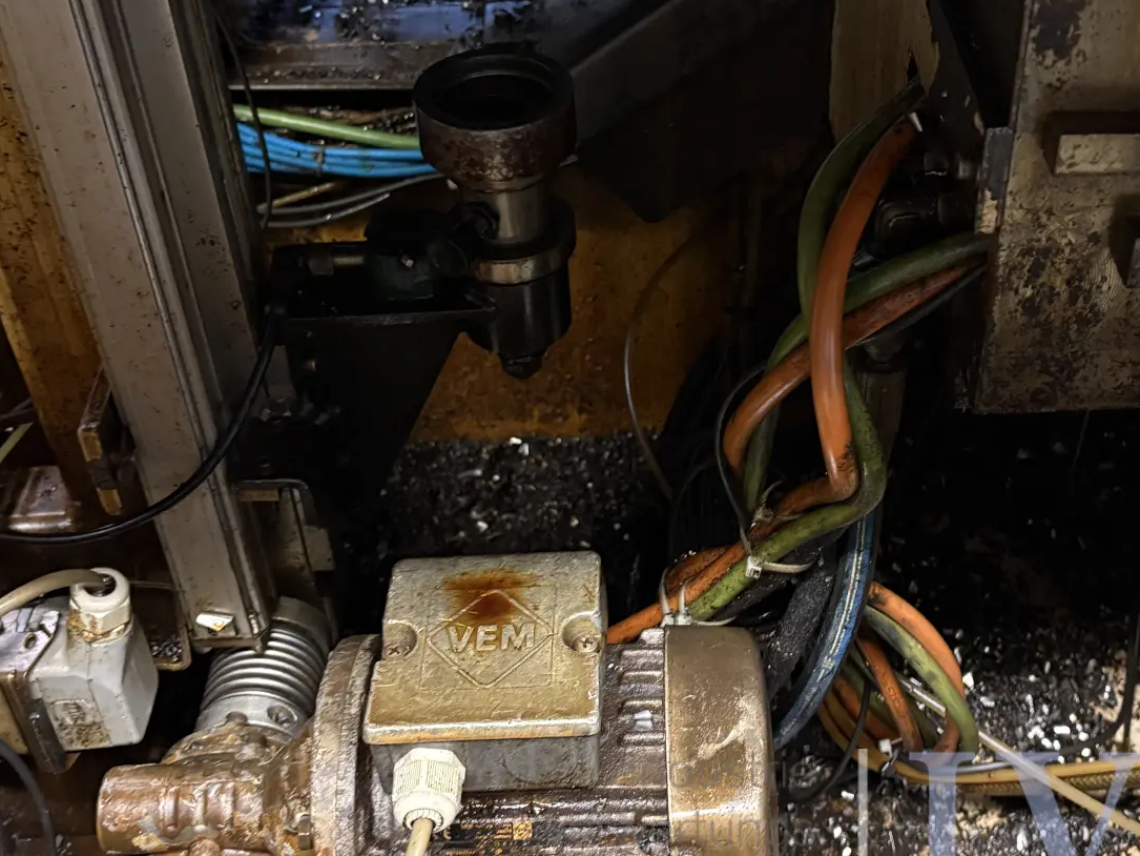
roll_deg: +1.6
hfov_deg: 41.0
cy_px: 300
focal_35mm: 46
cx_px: 691
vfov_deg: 31.3
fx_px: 1515
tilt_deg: -39.2
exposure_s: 1/25
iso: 640
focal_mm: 5.96
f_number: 1.6
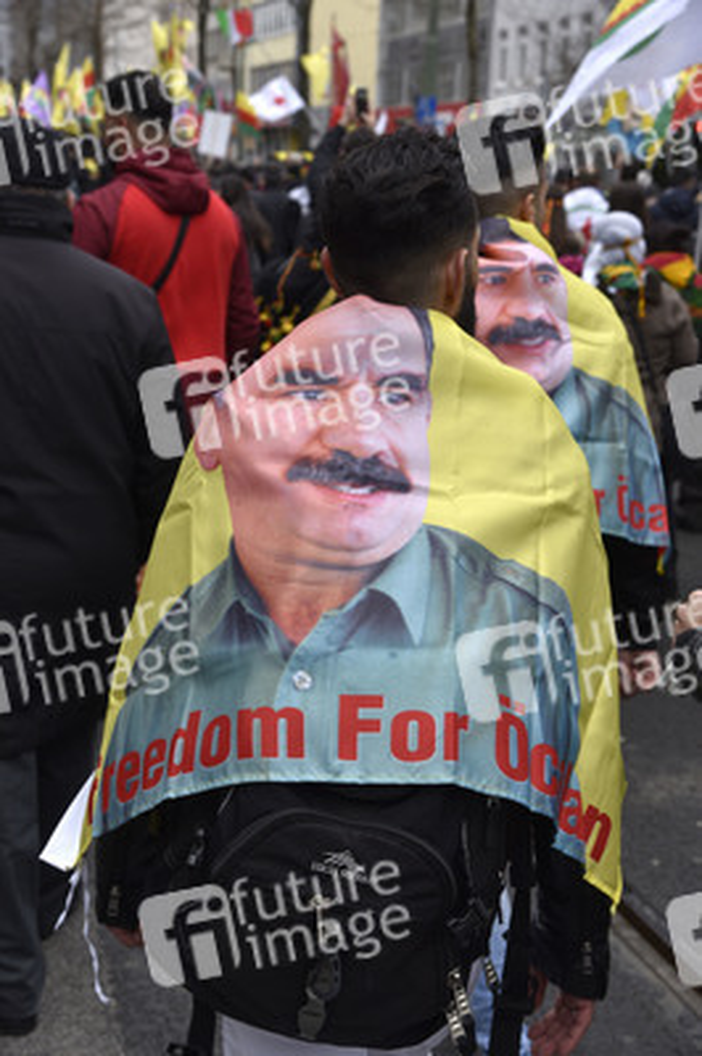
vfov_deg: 31.0
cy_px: 528
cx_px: 351
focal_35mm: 65
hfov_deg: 20.9
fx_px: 1904
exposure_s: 1/250
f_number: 8
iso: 360
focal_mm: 65
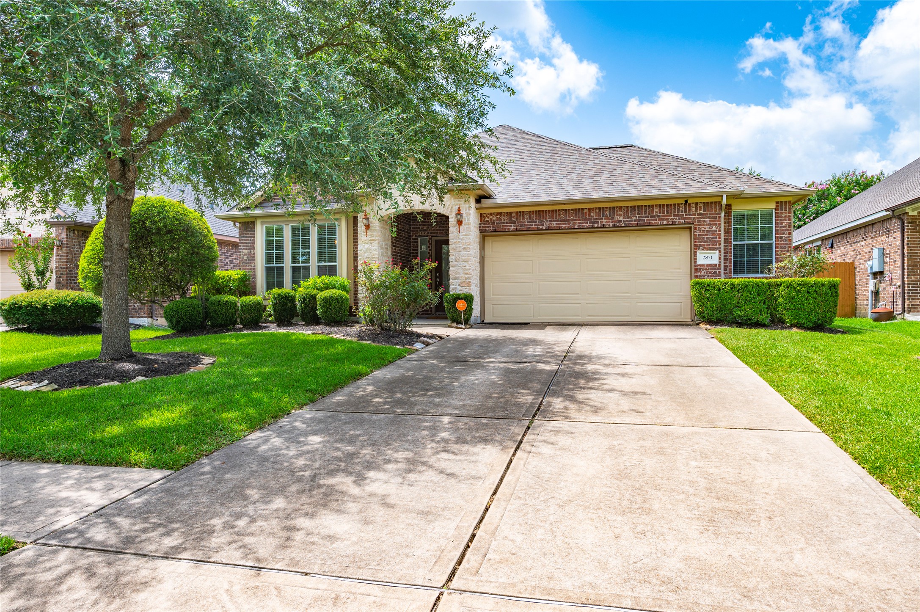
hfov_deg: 73.8
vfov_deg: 53.1
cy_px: 306
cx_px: 460
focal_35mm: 24
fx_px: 613
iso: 125
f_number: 11
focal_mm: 24
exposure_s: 1/160
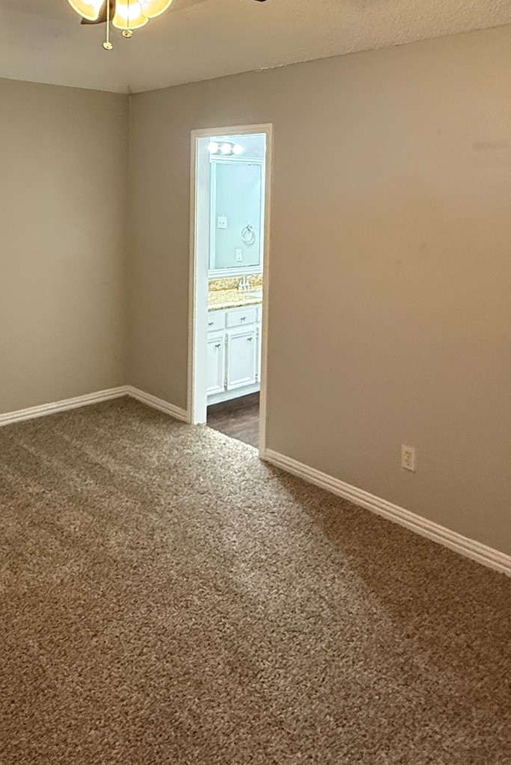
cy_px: 200
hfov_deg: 43.9
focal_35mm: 29
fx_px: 617
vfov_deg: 60.5
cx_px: 145
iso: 320
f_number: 2.2
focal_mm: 2.22
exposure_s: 1/60
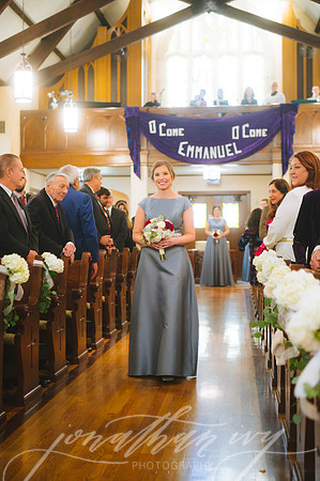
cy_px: 240
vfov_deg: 35.7
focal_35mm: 56
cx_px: 160
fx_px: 748
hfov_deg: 24.1
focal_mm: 56
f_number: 2.8
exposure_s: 1/160
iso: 2500
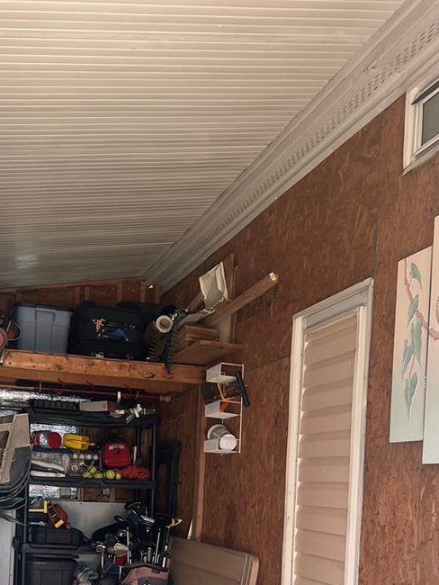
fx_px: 811
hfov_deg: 30.3
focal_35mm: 48
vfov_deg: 37.5
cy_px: 504
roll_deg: -3.4
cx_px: 206
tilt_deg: -1.5
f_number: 1.5
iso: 80
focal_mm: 5.7
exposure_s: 1/121
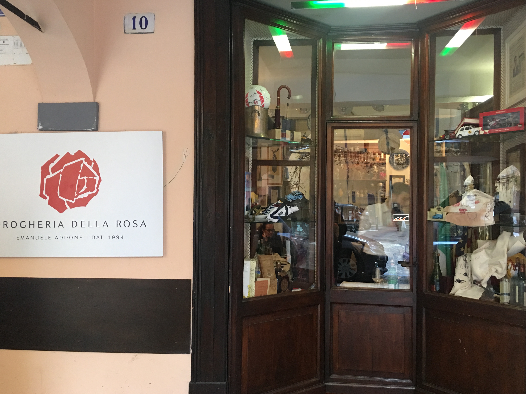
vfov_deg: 46.8
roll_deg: +0.6
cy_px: 199
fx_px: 456
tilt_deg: +2.2
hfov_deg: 60.0
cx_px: 270
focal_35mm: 30
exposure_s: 1/17
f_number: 2.2
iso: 125
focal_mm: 4.15
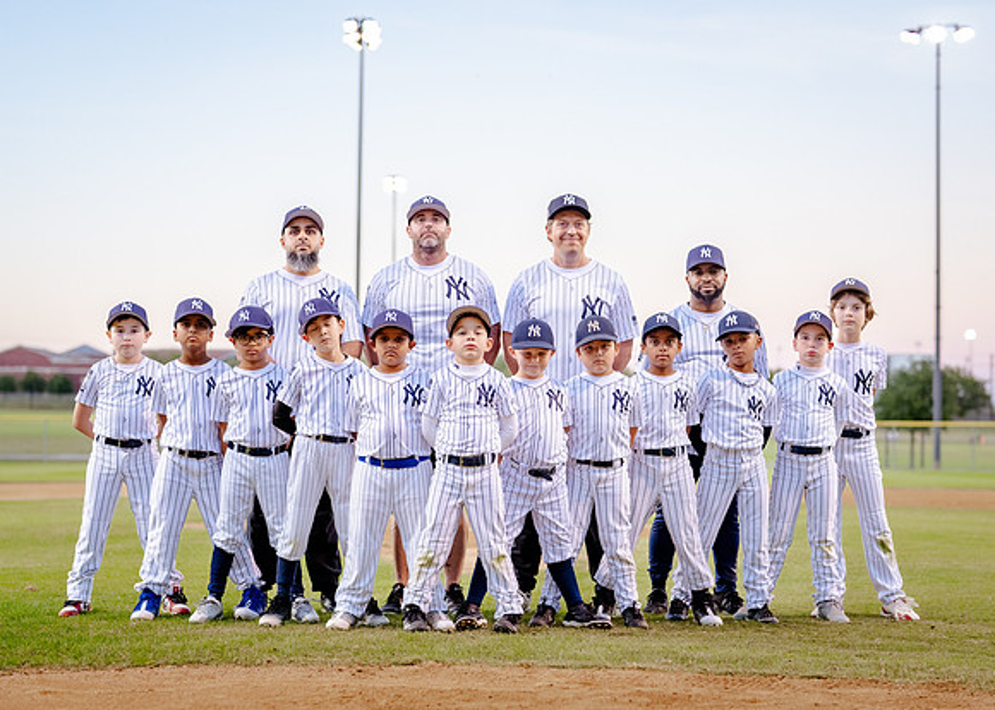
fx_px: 1811
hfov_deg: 30.7
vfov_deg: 22.2
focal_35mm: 64
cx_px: 504
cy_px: 405
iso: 1000
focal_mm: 50
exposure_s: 1/500
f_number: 2
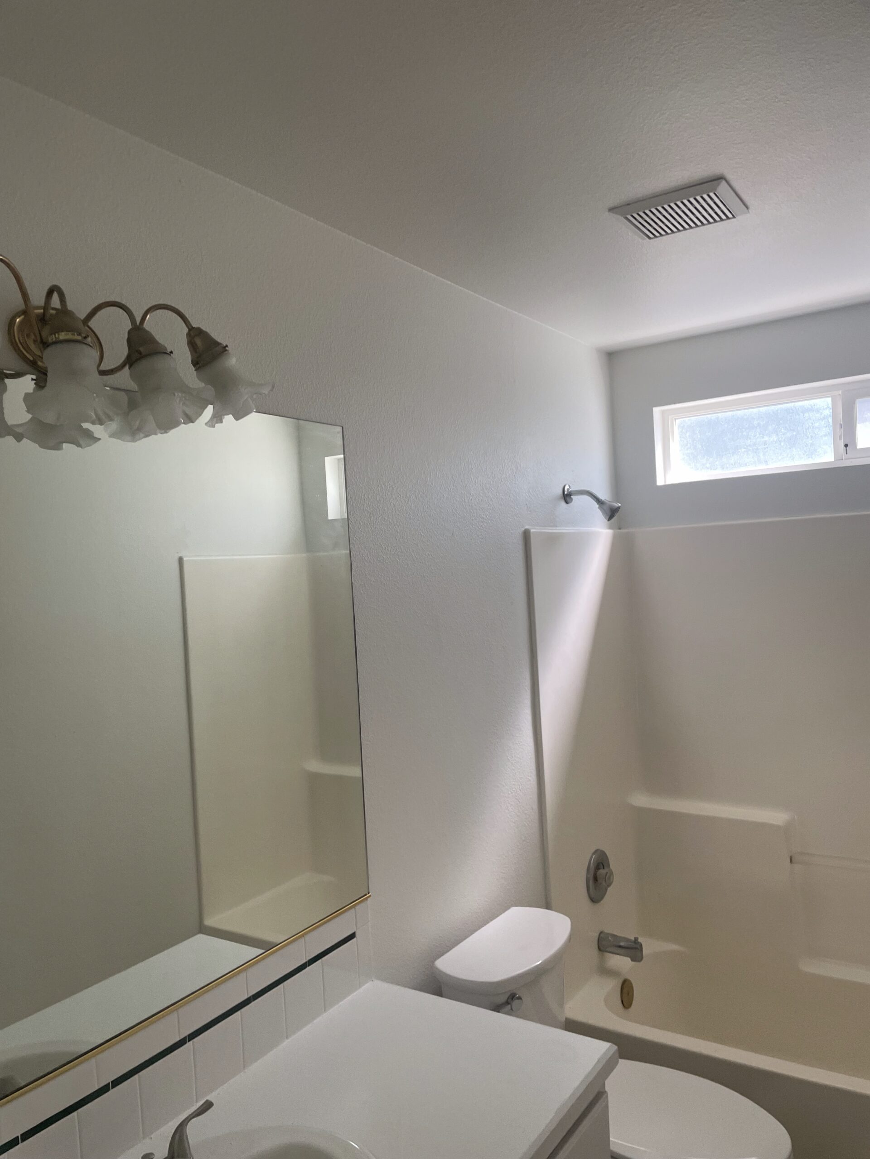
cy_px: 580
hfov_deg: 53.1
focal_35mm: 26
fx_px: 871
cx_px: 435
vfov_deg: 67.3
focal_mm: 4.2
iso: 80
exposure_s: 1/121
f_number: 1.6
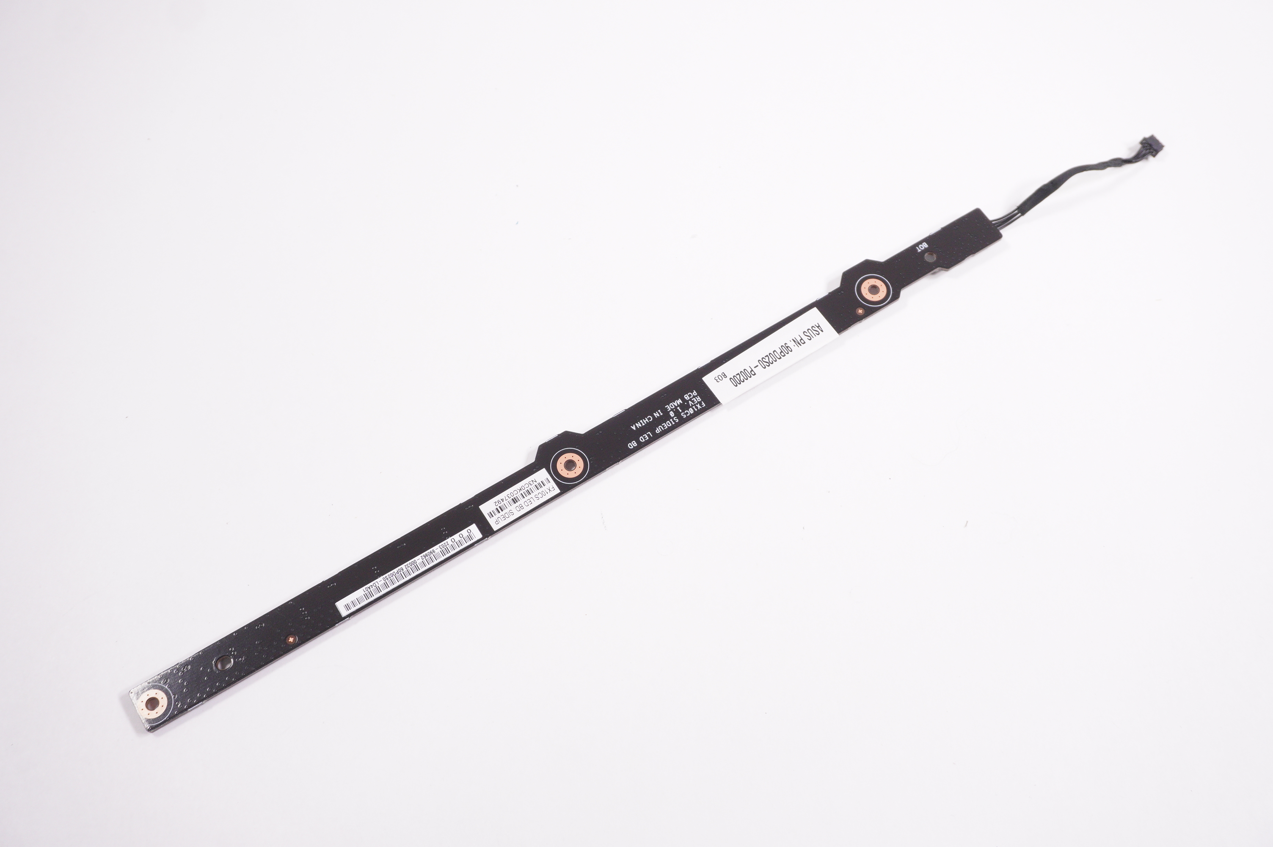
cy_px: 424
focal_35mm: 36
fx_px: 1272
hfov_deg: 53.2
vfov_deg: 36.8
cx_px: 636
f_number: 5.6
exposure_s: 1/250
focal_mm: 24
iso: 800
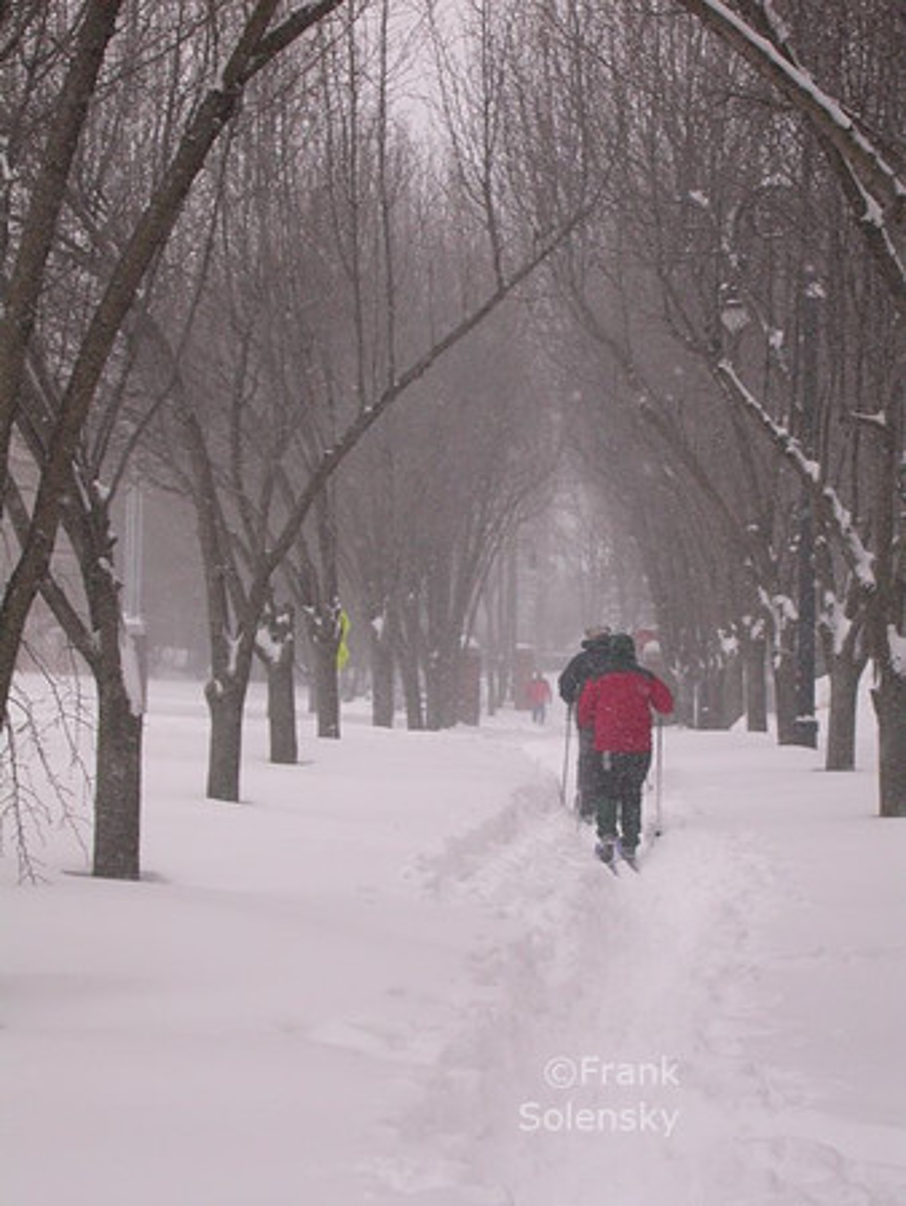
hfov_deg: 14.0
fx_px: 3696
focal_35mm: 106
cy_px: 603
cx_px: 453
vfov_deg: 18.5
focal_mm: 22
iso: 100
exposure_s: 1/500
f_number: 4.1
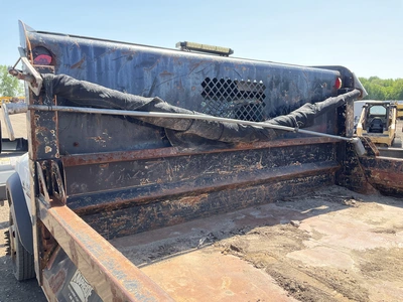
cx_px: 202
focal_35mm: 29
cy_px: 151
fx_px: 338
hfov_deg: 61.7
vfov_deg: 48.2
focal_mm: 3
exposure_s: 1/829
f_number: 1.8
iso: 25
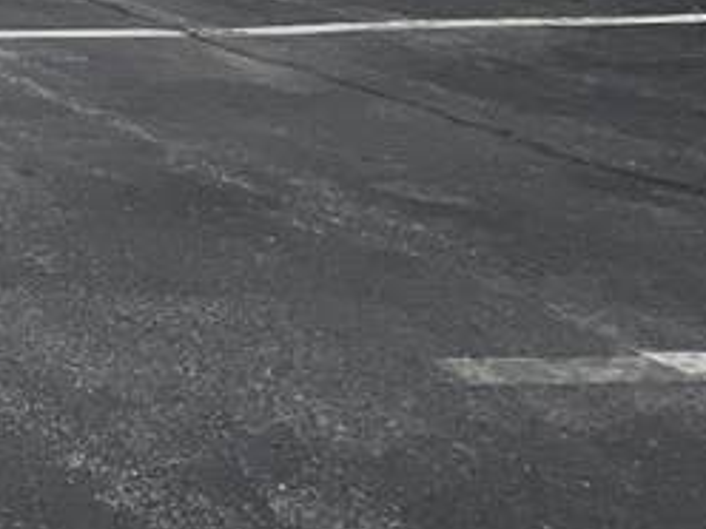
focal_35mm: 67
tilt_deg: -2.8
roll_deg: +1.3
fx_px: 1366
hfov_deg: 16.1
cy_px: -290
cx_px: -914
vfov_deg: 19.0
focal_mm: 1.57
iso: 32
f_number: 1.8
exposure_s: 1/641
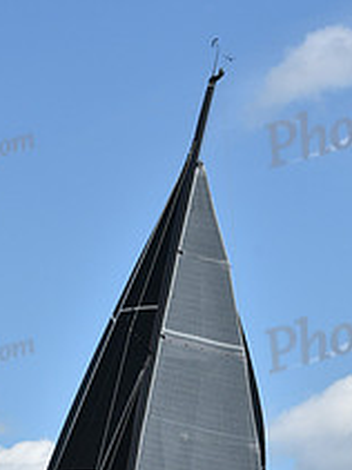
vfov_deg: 10.6
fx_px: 2511
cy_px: 463
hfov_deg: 8.0
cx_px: 150
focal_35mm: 185
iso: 320
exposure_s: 1/1000
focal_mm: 70
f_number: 8
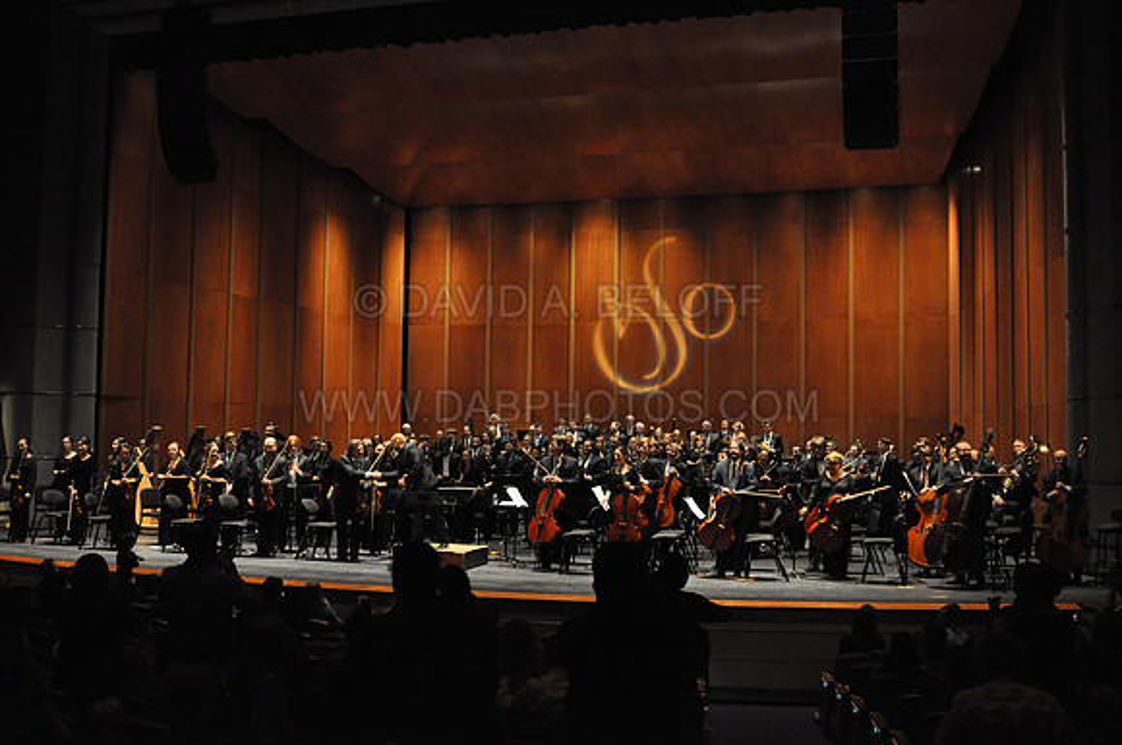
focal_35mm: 36
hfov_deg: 53.2
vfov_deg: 36.8
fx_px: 1120
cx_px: 561
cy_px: 372
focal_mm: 24
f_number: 2.8
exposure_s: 1/320
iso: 3200
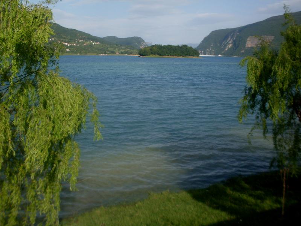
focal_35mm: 38
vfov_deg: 37.7
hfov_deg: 49.0
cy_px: 113
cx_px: 150
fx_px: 330
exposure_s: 1/250
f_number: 8.4
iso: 80
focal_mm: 6.3
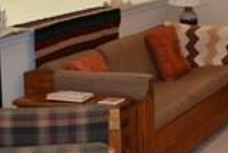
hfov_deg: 18.5
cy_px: -38
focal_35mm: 108
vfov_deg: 12.4
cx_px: 224
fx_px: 685
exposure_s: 1/60
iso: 640
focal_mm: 18
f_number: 3.5
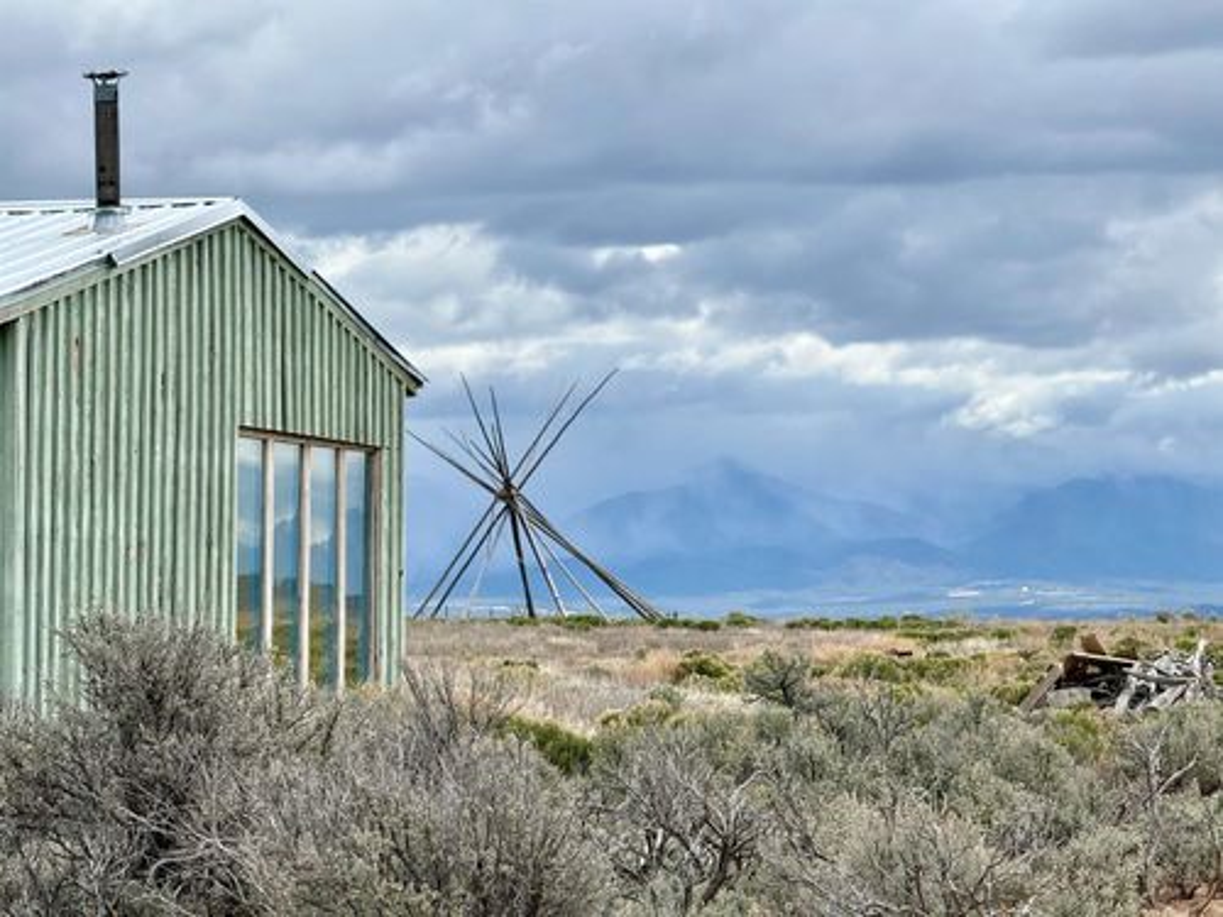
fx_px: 4240
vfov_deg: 12.3
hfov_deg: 16.4
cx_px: 612
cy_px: 458
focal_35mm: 120
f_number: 2.8
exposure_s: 1/1730
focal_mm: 15.66
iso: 64
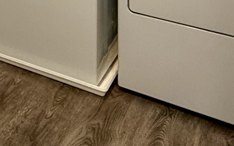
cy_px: -175
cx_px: -114
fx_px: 472
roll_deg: +0.6
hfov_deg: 22.8
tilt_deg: -0.2
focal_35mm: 74
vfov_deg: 13.9
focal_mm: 2.22
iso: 250
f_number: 2.2
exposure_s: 1/120
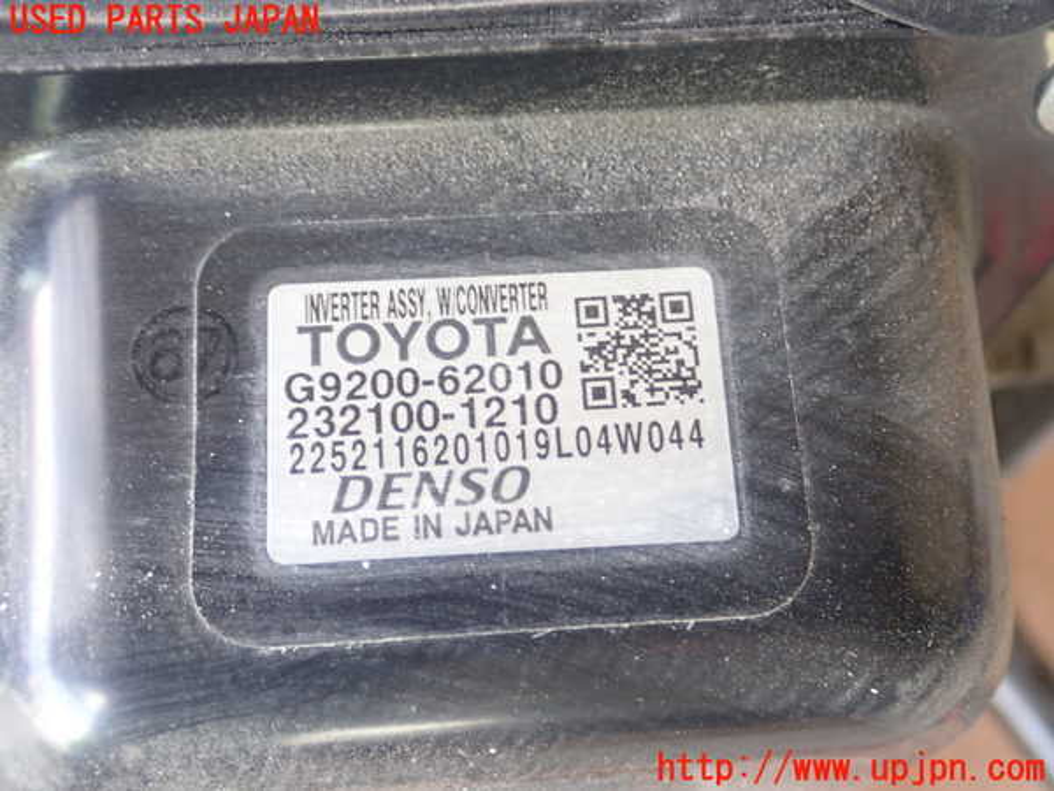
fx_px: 1218
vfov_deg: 36.0
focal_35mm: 40
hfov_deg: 46.8
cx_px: 527
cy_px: 396
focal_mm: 7.34
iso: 640
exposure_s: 1/40
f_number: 2.8
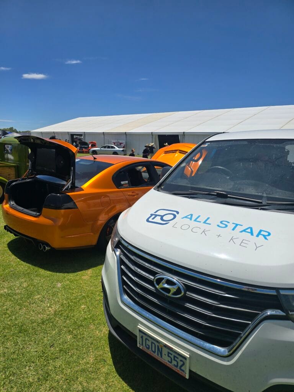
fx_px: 260
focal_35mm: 23
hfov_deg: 58.9
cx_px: 147
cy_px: 196
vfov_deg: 73.9
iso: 12
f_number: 1.7
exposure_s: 1/1659
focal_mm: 6.3
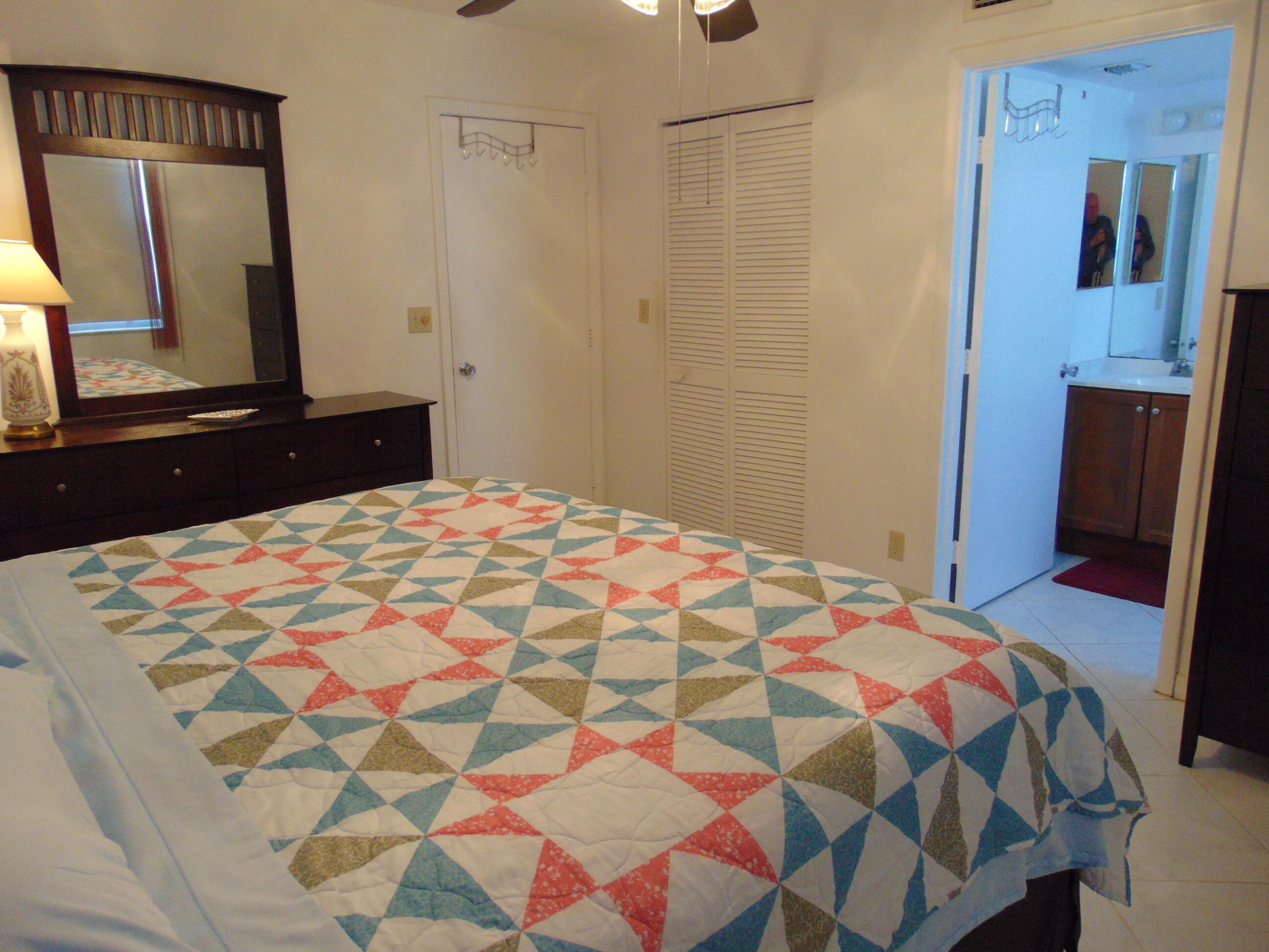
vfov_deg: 54.9
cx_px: 634
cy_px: 476
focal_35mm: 25
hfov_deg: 69.4
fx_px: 916
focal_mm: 4.5
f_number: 3
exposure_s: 1/30
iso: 250
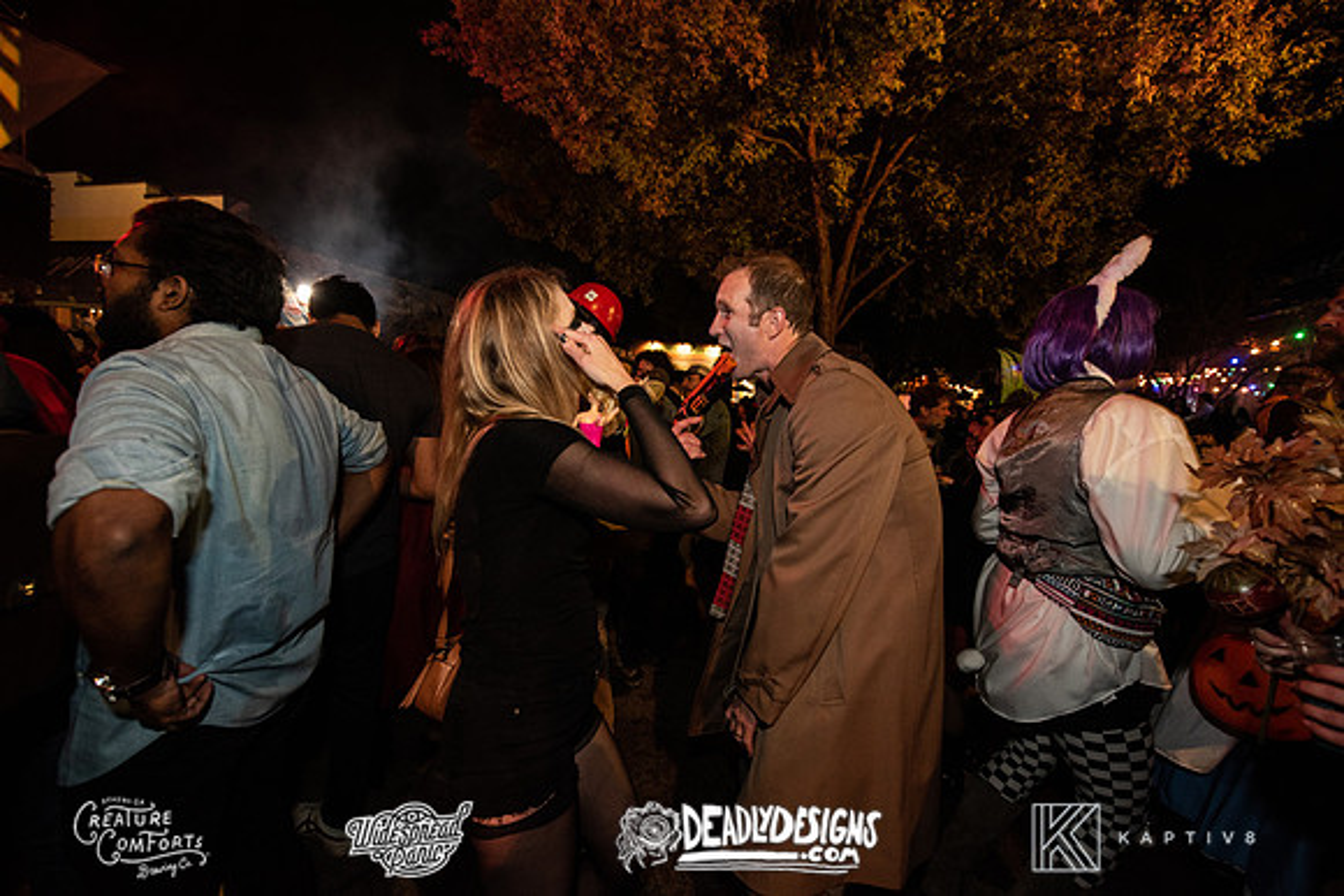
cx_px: 672
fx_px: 523
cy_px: 448
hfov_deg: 104.2
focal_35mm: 14
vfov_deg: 81.2
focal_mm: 14
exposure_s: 1/60
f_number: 3.5
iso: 2000
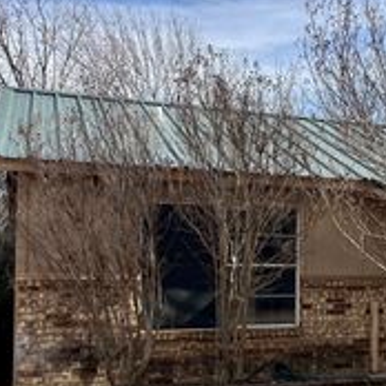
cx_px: 526
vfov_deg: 26.0
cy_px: 256
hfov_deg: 22.7
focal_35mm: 66
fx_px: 833
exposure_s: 1/2309
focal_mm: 5.1
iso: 50
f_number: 1.6
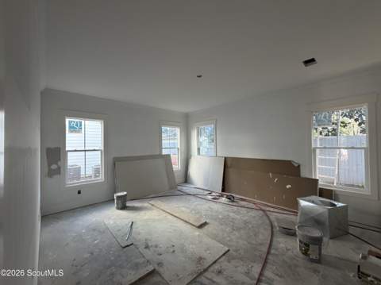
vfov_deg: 85.6
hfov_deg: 102.1
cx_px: 190
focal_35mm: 14
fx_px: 154
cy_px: 142
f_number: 2.2
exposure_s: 1/121
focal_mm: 2.22
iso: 320
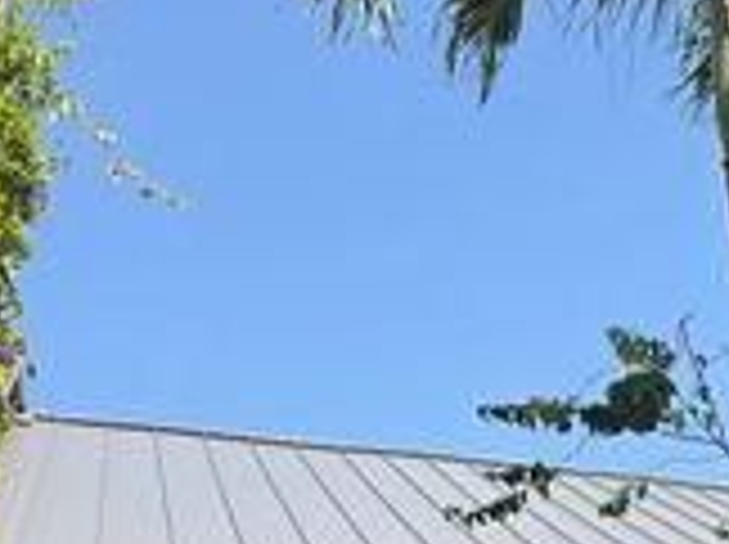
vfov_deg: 19.0
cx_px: 932
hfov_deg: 24.2
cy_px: 731
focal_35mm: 71
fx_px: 1493
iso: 64
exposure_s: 1/3667
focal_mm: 6.5
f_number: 1.4
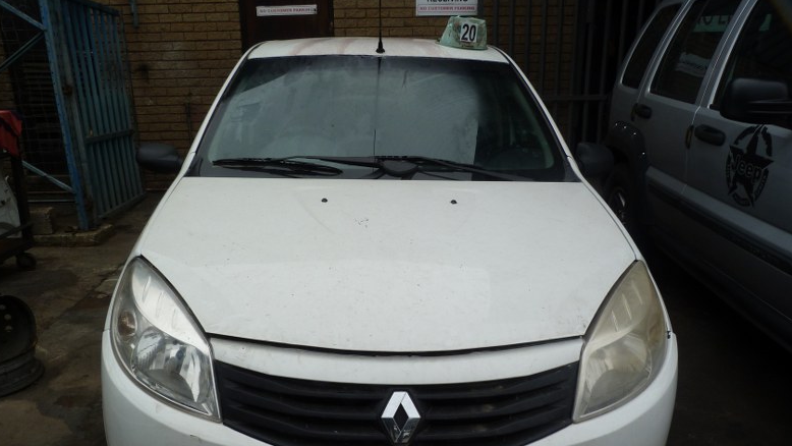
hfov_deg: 67.9
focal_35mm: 28
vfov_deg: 41.0
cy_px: 295
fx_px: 588
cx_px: 386
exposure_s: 1/200
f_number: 5
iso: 80
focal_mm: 4.5
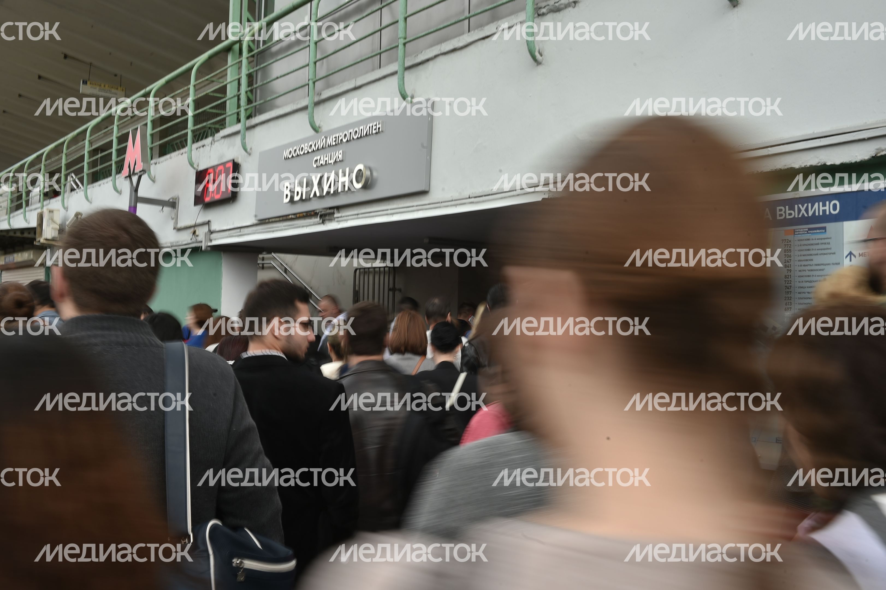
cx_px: 443
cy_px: 295
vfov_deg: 36.8
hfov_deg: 53.2
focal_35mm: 36
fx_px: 886
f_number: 18
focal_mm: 36
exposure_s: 1/13
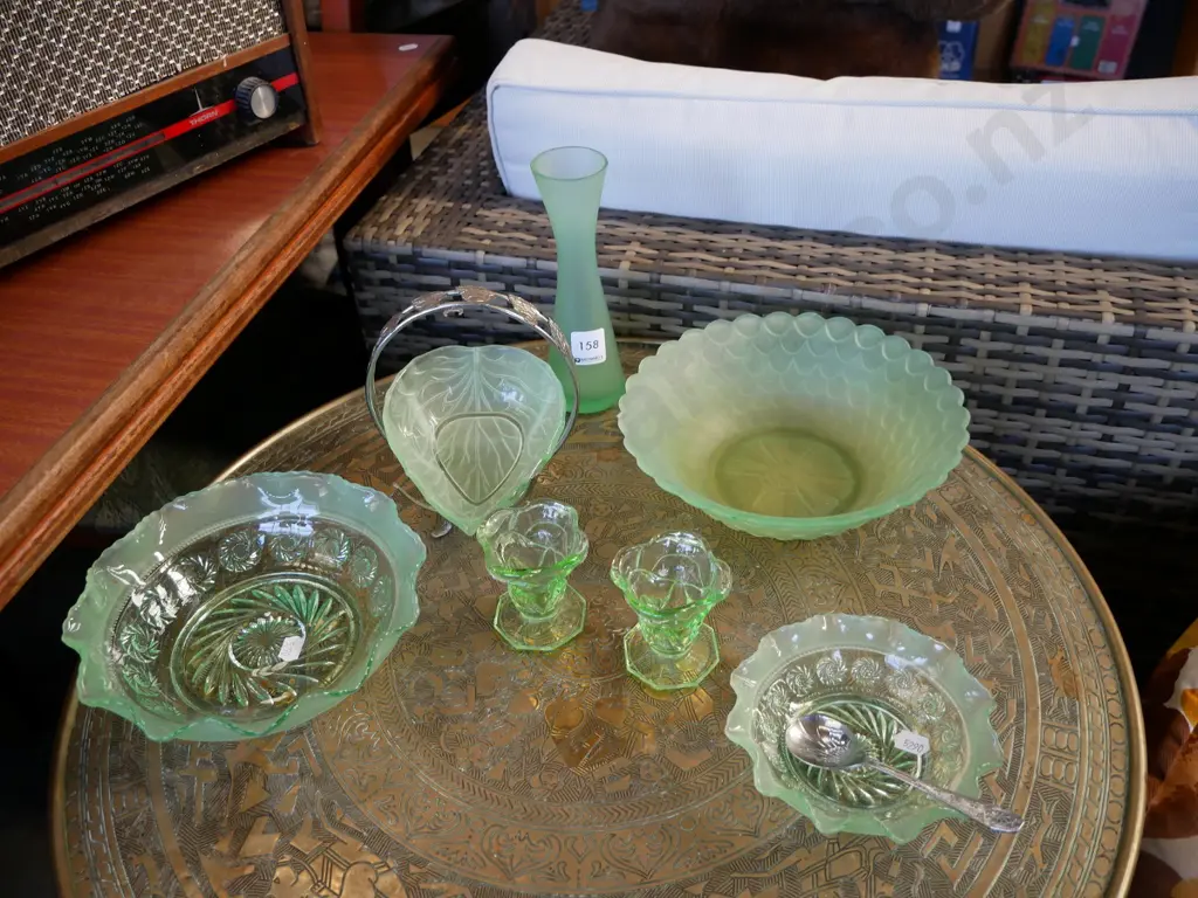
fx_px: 1177
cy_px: 449
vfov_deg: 41.8
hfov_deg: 54.0
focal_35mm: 34
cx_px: 599
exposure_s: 1/60
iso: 640
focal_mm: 17
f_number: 4
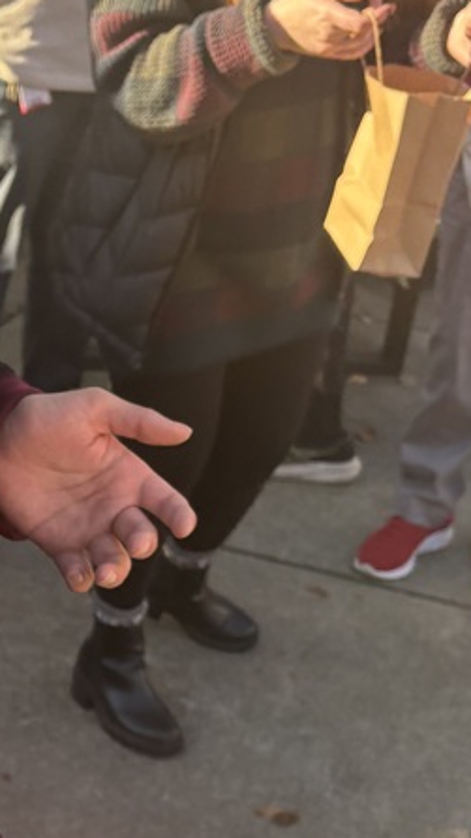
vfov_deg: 31.6
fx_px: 1443
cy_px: 652
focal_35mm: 65
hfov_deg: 17.9
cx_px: -49
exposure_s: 1/791
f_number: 1.6
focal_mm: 5.96
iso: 50
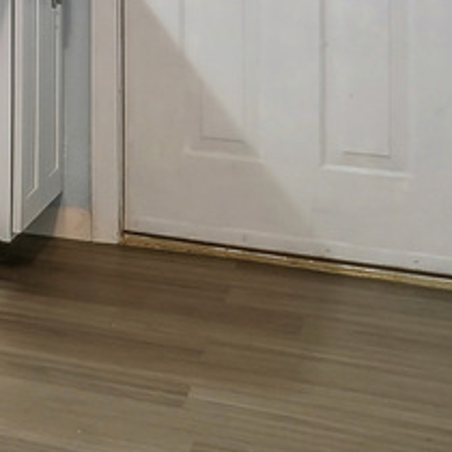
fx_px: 1507
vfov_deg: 16.2
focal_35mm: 102
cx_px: -895
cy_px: -133
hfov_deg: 11.1
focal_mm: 14
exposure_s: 1/4
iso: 250
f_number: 9
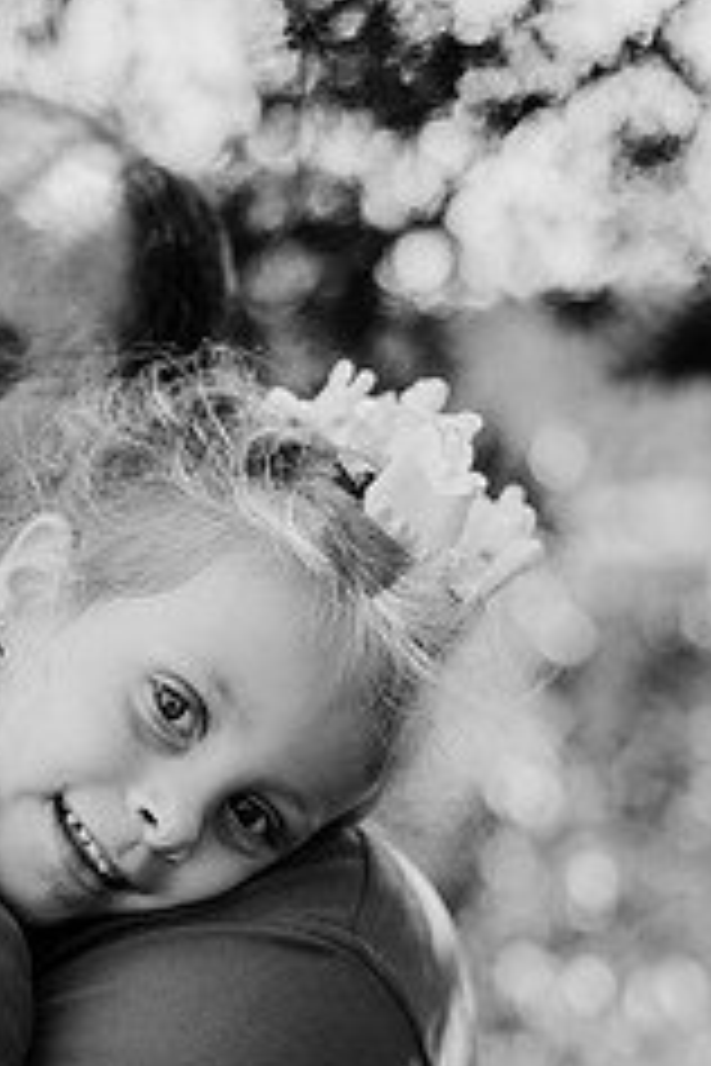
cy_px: 837
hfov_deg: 14.3
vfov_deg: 21.2
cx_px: 99
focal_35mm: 95
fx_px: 2814
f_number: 2
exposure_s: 1/1250
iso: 100
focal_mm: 50
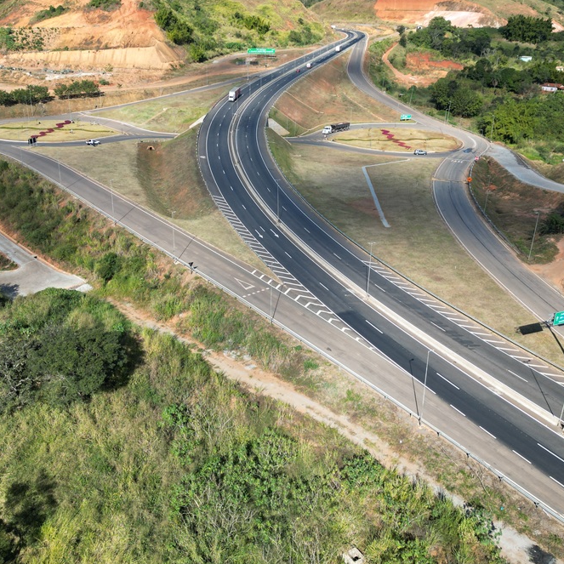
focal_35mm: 32
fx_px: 590
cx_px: 253
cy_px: 266
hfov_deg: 51.0
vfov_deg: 51.1
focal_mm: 6.72
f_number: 1.7
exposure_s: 1/2000
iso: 130
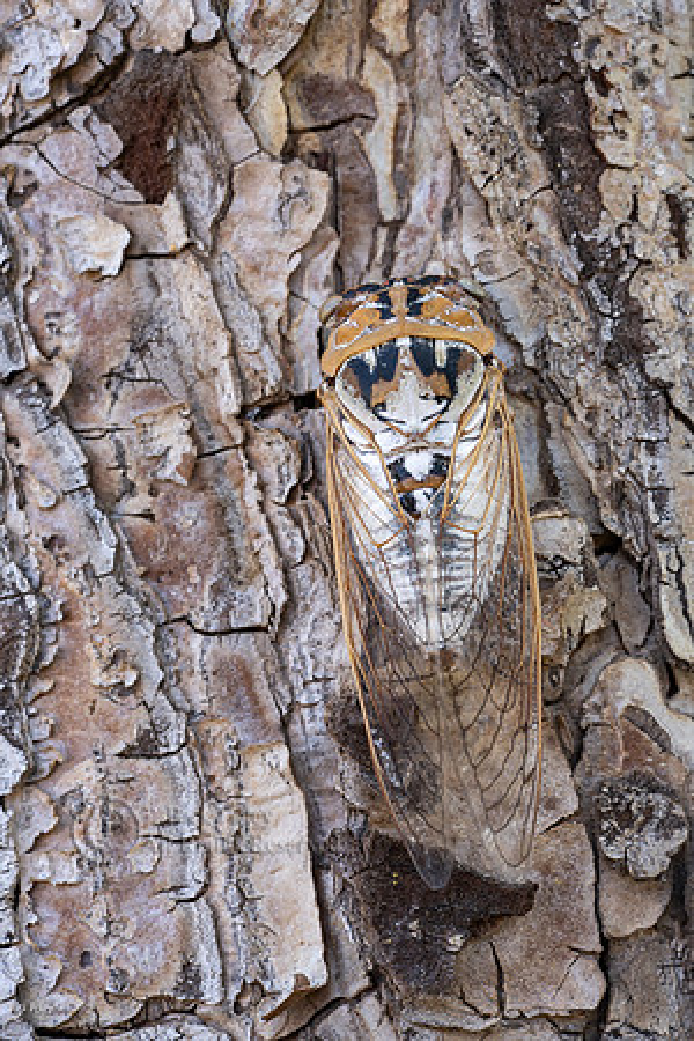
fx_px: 2602
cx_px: 347
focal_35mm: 90
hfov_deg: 15.2
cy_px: 520
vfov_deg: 22.6
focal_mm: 90
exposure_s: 1/15
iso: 200
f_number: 11
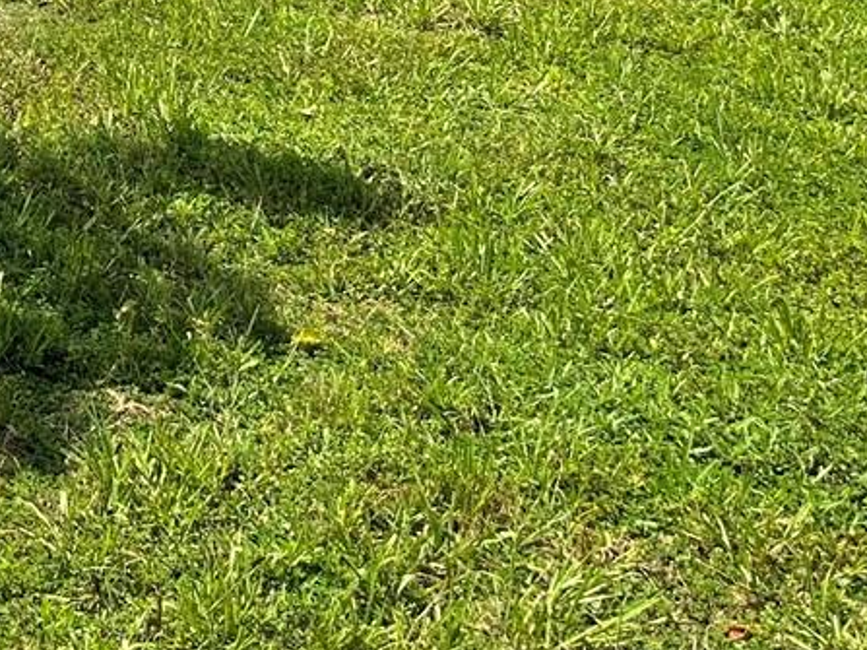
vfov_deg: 15.7
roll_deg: +0.5
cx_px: -491
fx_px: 2153
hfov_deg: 19.4
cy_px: -347
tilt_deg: -7.2
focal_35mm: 86
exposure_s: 1/2967
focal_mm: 6.86
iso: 80
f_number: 1.78
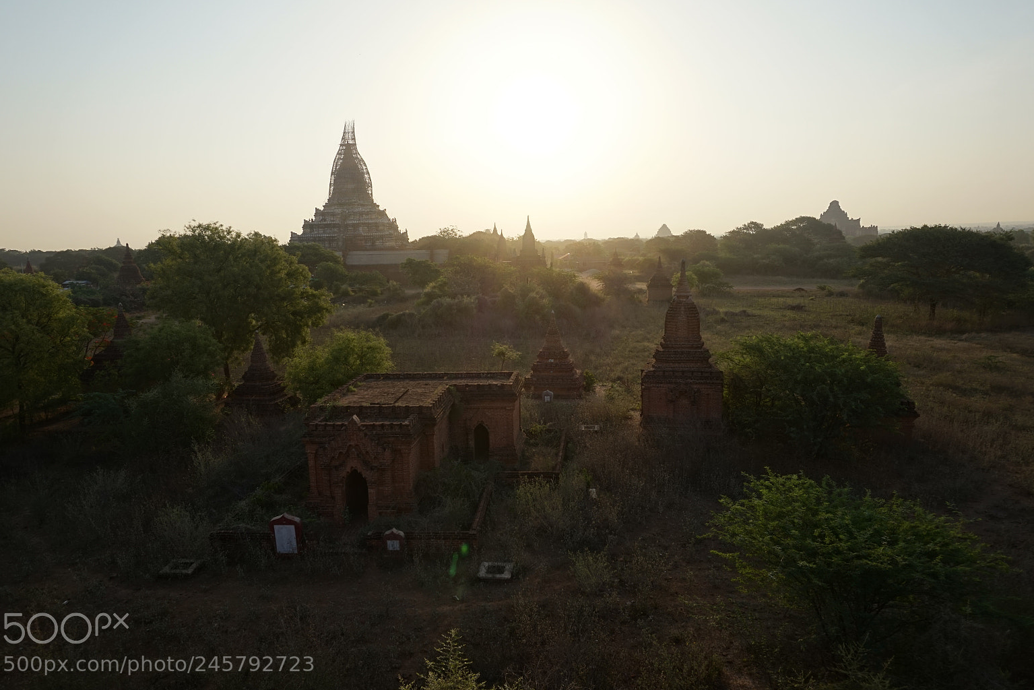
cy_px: 358
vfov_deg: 51.3
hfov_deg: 71.5
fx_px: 718
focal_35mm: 25
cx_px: 500
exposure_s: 1/125
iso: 100
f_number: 11
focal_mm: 16
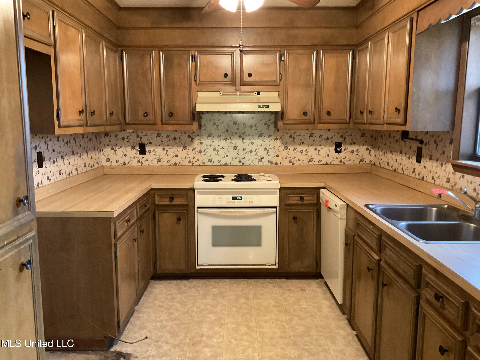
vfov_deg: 48.2
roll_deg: -0.3
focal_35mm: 29
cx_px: 240
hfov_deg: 61.7
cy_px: 180
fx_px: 402
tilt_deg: -8.7
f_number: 1.8
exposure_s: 1/30
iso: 320
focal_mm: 3
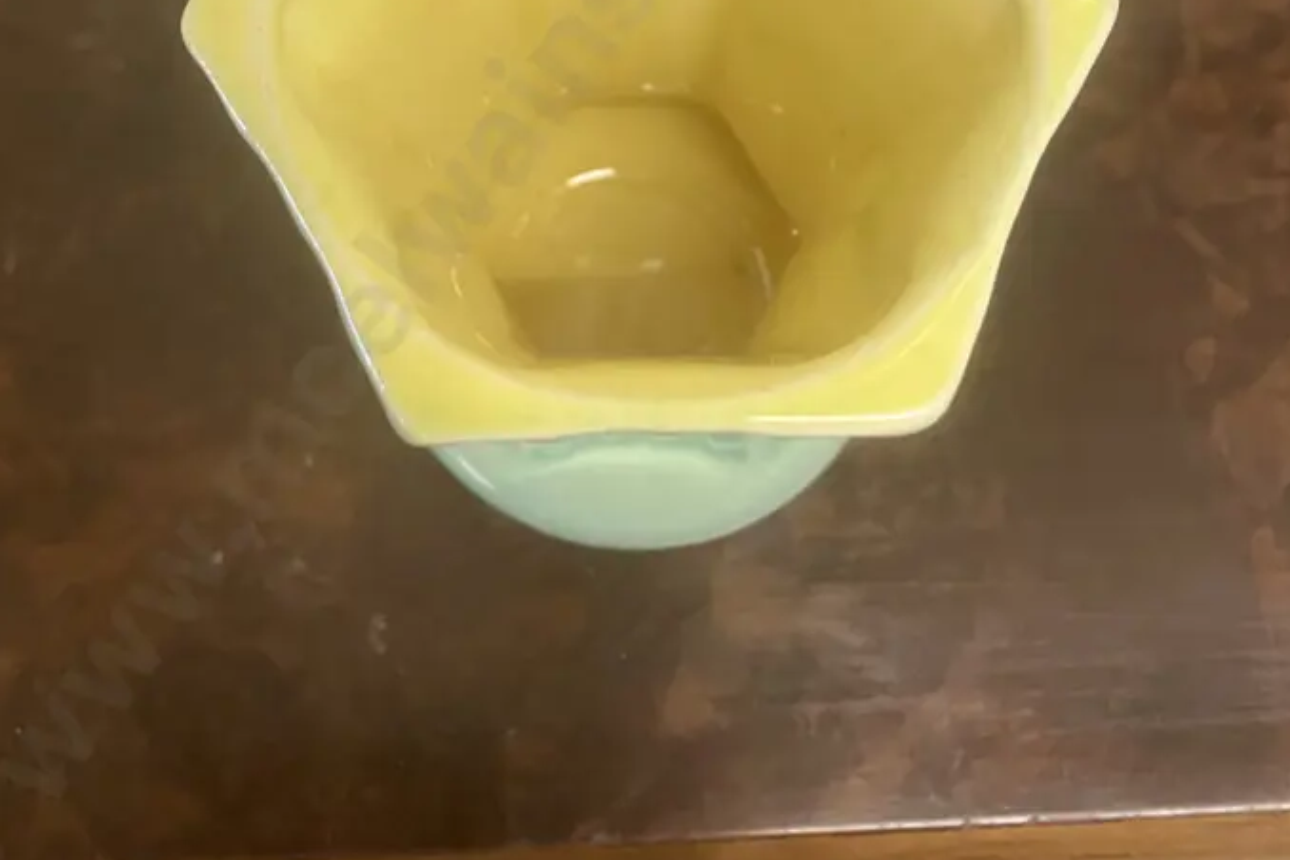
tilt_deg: -64.6
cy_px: 15
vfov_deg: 28.7
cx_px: 601
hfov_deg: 44.5
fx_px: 1577
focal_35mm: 44
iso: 250
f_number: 1.8
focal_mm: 3.99
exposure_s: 1/50
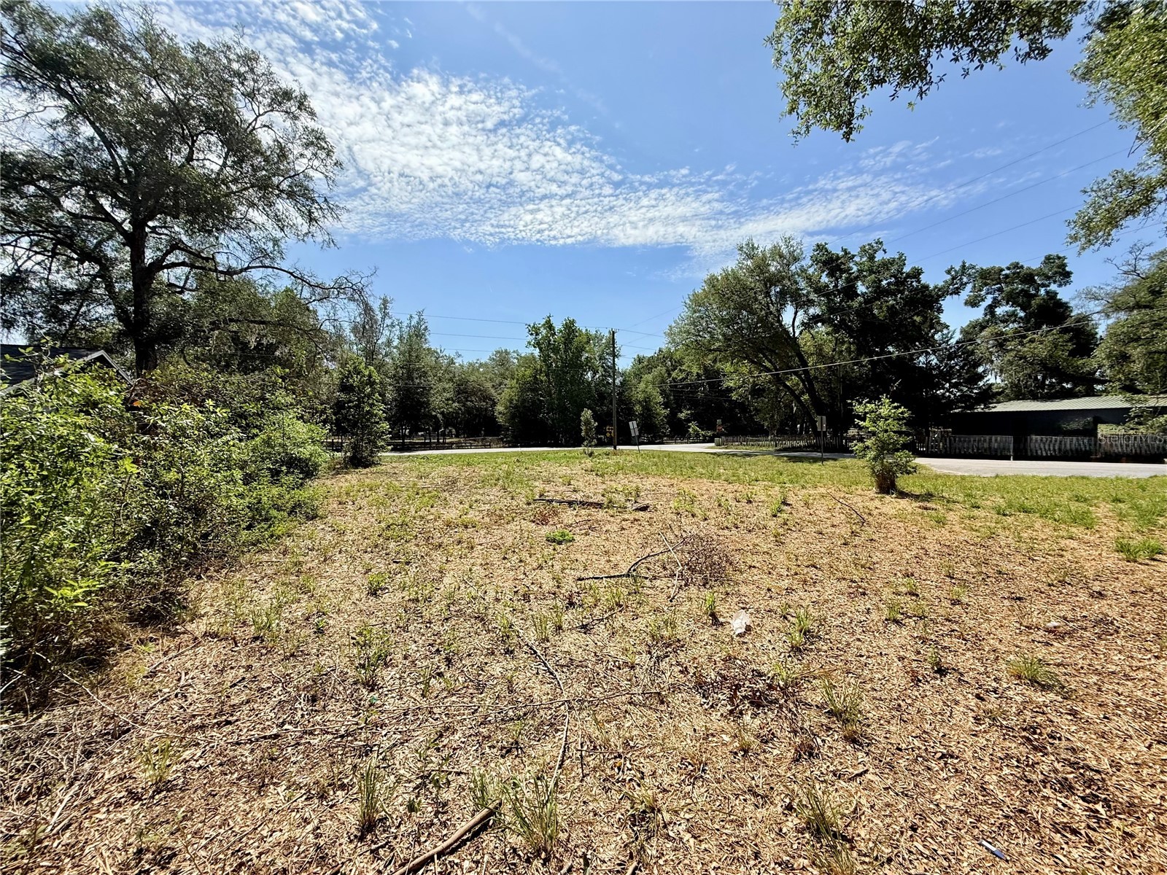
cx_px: 584
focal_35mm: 14
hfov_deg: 102.1
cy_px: 438
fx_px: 472
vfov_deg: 85.7
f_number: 2.2
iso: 50
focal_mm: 2.22
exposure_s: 1/2410
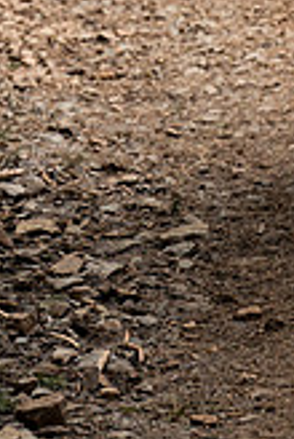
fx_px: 11710
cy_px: -133
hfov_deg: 1.4
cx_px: -179
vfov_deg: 2.1
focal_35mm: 960
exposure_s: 1/1000
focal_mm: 200
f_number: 2.8
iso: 1250
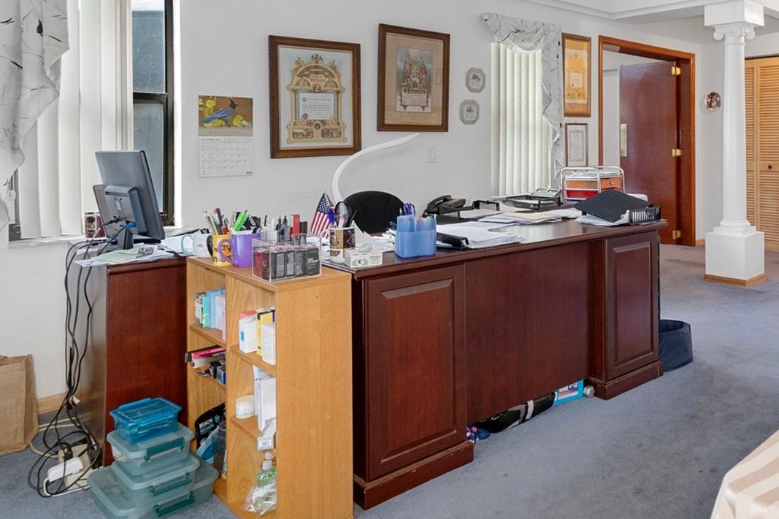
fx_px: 584
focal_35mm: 27
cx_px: 563
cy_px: 163
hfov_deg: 64.2
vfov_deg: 47.0
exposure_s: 1/1.25
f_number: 8
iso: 640
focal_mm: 12
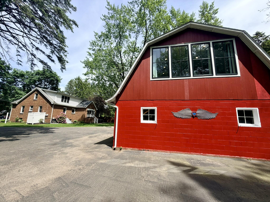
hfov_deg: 102.1
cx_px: 135
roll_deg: -2.1
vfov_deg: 85.7
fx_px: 109
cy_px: 101
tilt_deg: +9.3
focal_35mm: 14
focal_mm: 2.22
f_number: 2.2
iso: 32
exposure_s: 1/770
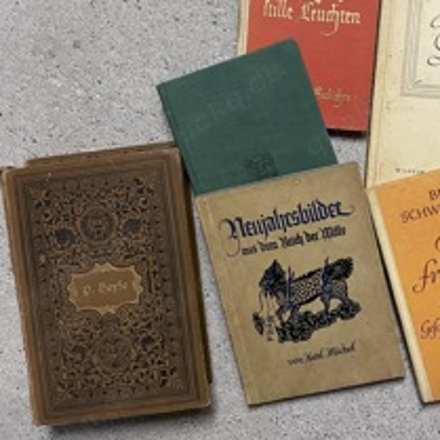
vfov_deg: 37.9
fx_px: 633
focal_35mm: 44
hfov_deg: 37.9
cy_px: 141
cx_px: 297
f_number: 1.6
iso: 400
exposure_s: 1/50
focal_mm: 4.2
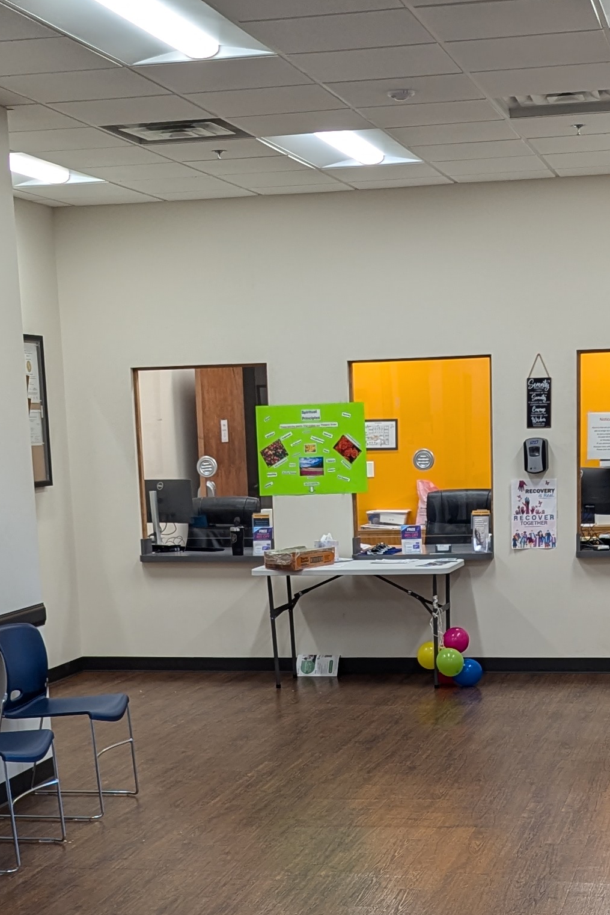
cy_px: 768
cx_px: 385
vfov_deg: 29.2
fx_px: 1702
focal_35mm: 67
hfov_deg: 20.3
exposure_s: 1/60
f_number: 1.85
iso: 57
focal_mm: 6.81
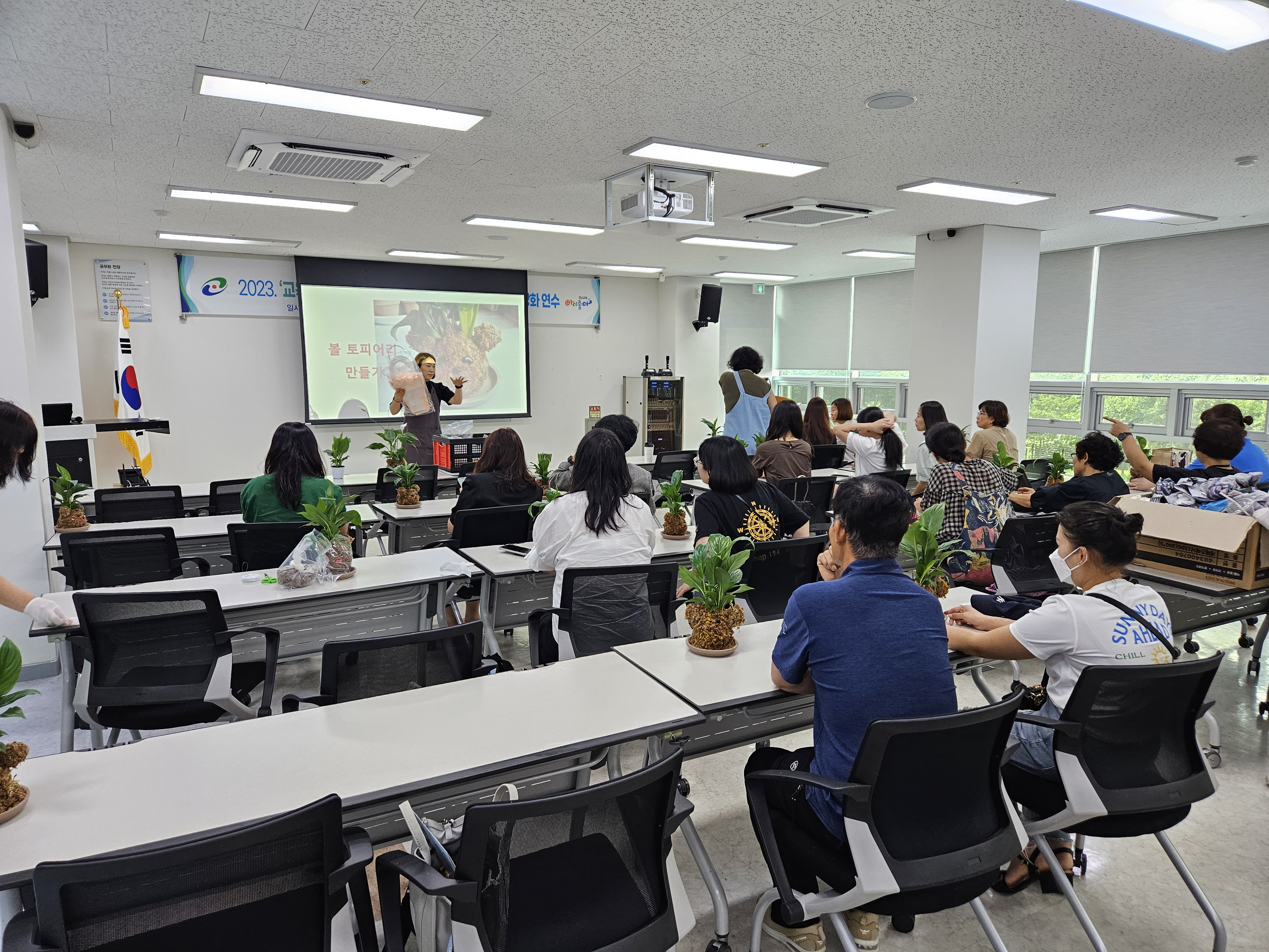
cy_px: 476
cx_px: 634
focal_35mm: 23
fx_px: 843
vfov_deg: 58.9
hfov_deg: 73.9
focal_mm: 5.4
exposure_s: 1/120
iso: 160
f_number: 1.8
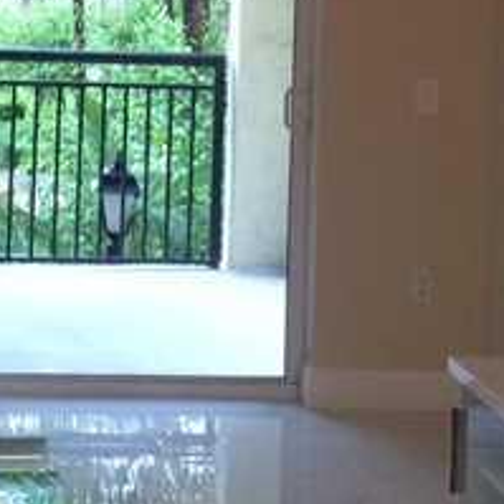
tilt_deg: -0.9
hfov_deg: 16.6
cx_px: 33
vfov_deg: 16.3
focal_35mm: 103
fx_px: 1697
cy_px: -68
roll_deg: +0.0
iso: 125
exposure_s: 1/30
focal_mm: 4.15
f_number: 2.2
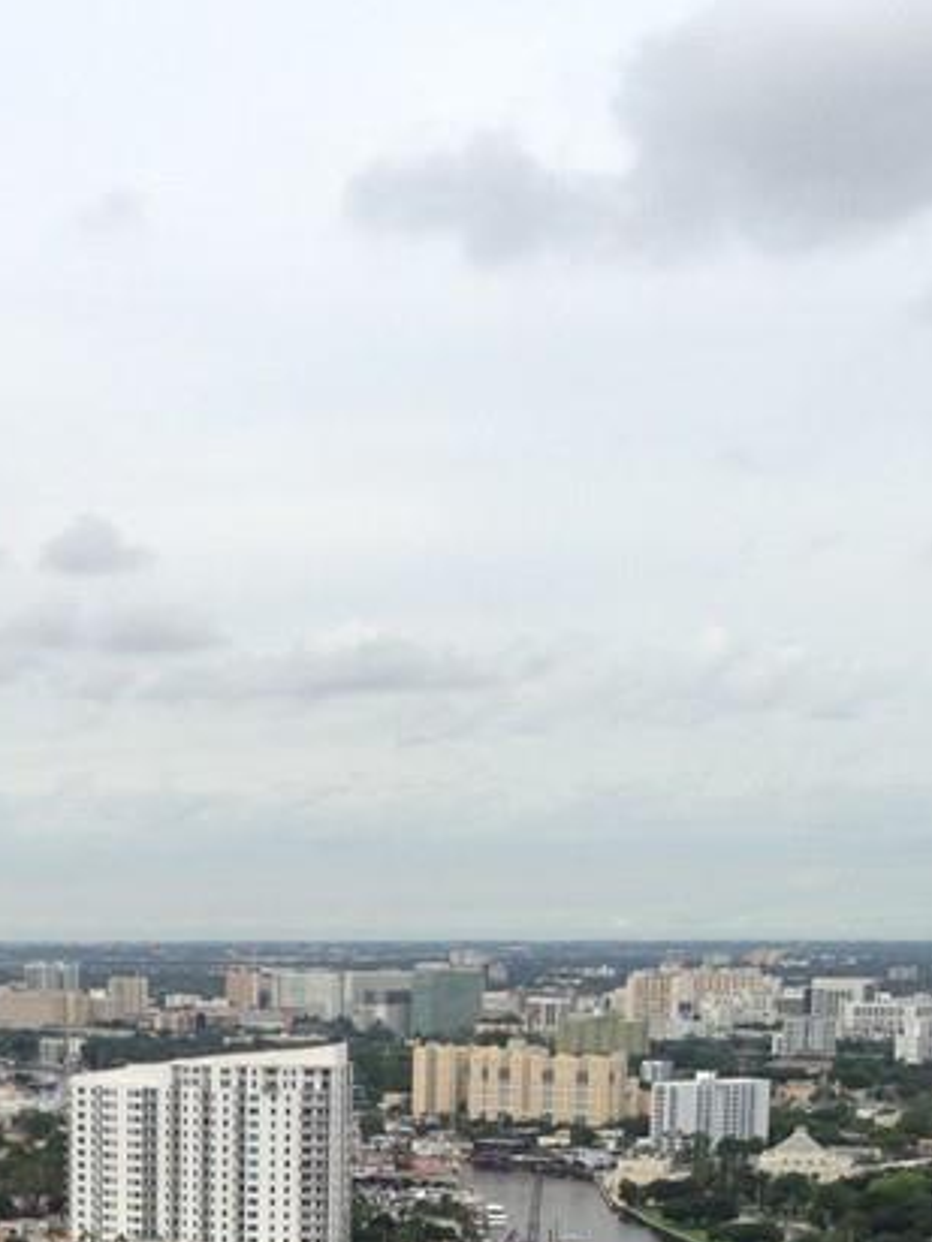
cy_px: 1471
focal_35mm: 82
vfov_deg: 22.1
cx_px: 63
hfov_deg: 17.7
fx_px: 2944
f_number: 2.4
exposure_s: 1/1323
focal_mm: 4.12
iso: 50
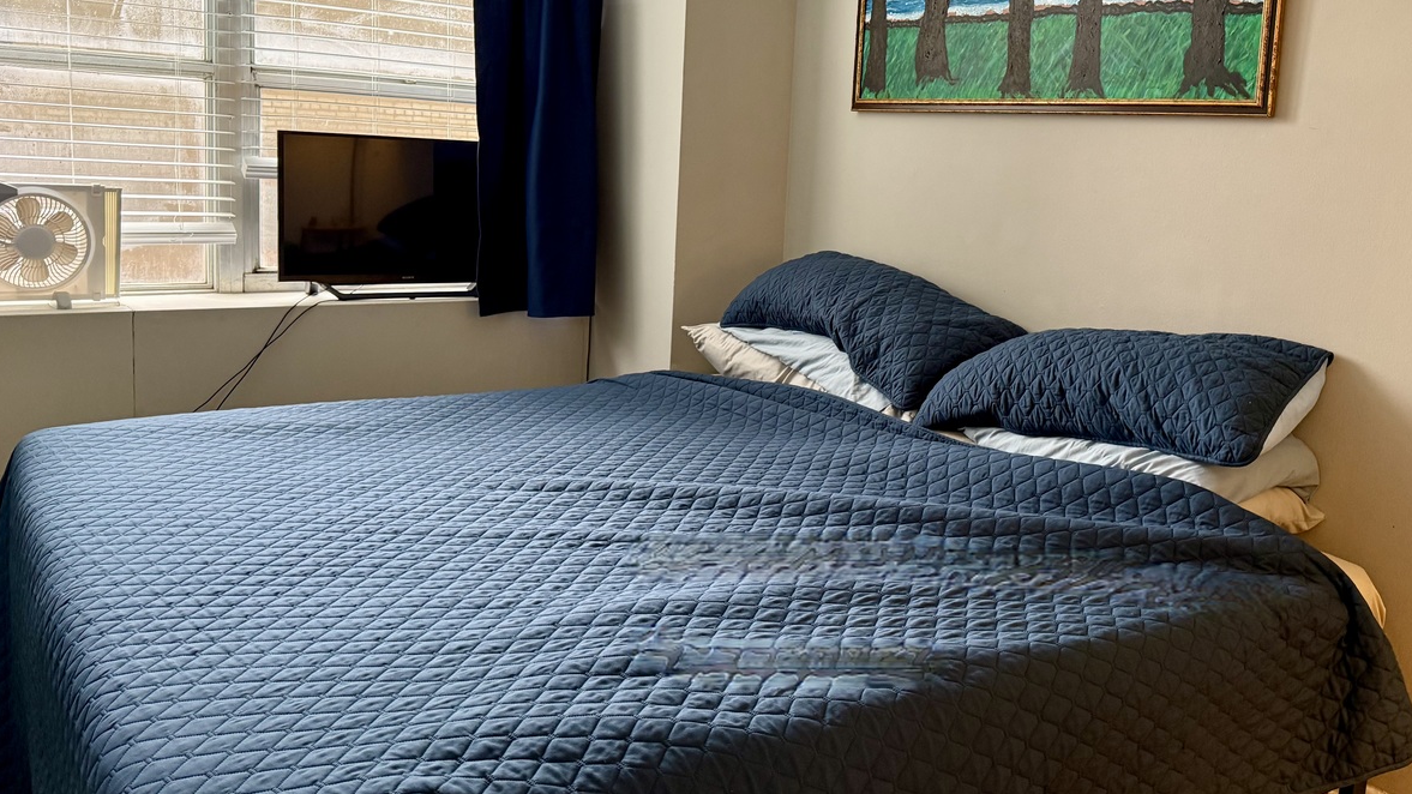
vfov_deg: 36.5
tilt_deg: -7.0
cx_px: 762
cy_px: 312
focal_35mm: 32
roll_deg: -3.5
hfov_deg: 60.9
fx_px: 1198
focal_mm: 6.76
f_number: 1.78
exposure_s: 1/60
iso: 320
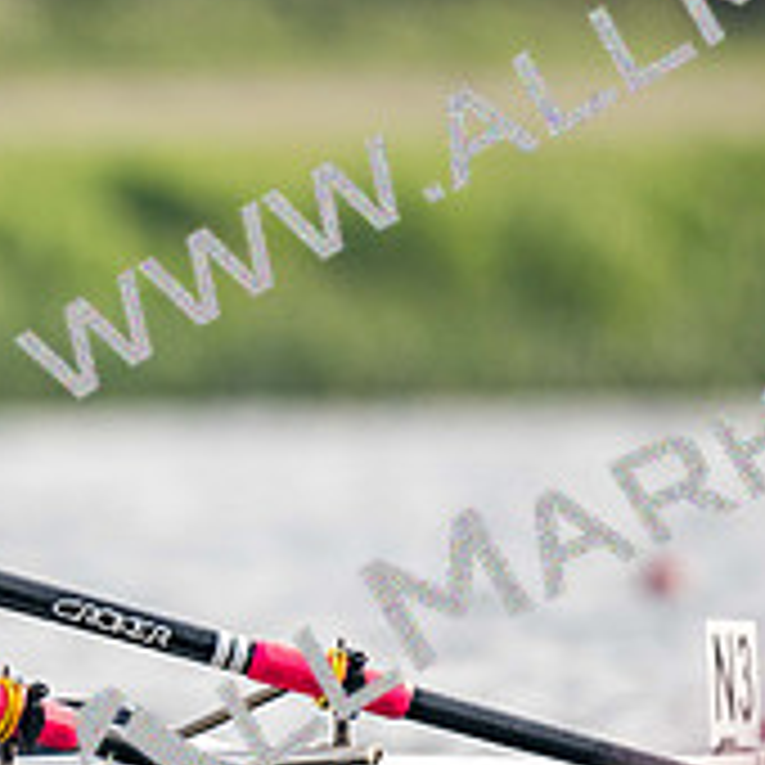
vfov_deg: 1.0
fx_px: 43505
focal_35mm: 1740
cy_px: 475
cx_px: -310
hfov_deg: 1.0
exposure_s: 1/2500
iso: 360
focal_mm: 600
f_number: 4
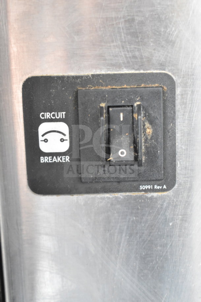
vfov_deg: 33.4
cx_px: 100
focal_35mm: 60
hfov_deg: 22.6
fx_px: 502
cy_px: 151
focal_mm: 40
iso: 6400
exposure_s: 1/100
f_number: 5
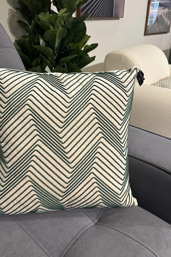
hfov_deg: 43.3
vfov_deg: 61.5
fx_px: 214
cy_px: 105
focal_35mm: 30
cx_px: 66
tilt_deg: -20.4
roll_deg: -0.9
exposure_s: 1/100
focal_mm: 6.86
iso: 200
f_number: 1.78
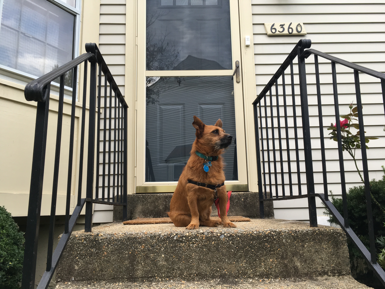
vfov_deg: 48.2
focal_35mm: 29
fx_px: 323
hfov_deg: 61.7
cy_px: 144
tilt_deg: +11.8
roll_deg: +1.1
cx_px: 192
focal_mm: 4.15
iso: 40
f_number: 2.2
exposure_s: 1/120
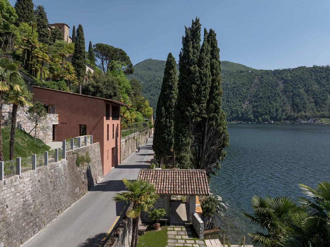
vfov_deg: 56.8
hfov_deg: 71.6
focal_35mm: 24
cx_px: 165
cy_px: 124
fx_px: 229
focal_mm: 12.29
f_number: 4.5
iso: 100
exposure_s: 1/1000
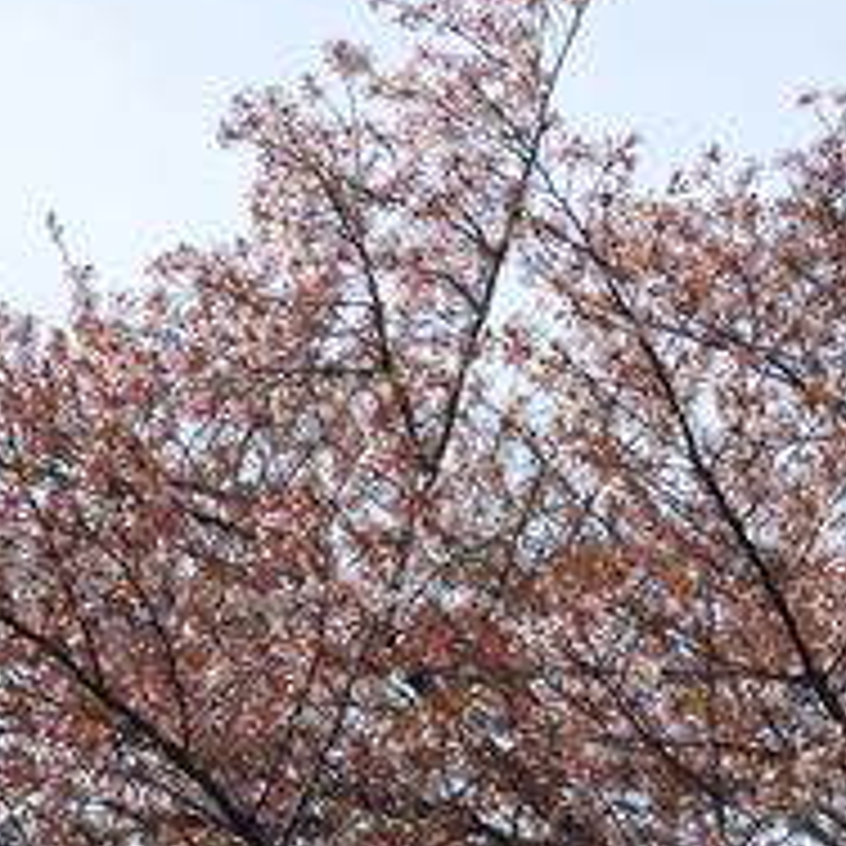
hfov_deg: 13.7
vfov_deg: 13.5
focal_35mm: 127
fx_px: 3512
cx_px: 623
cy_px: 842
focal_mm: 8.9
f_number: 4
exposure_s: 1/800
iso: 100
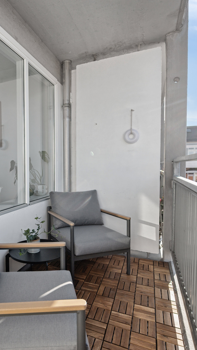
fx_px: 195
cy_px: 175
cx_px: 52
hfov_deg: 51.5
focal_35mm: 21
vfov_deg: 83.8
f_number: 4
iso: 400
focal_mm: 14
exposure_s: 1/800
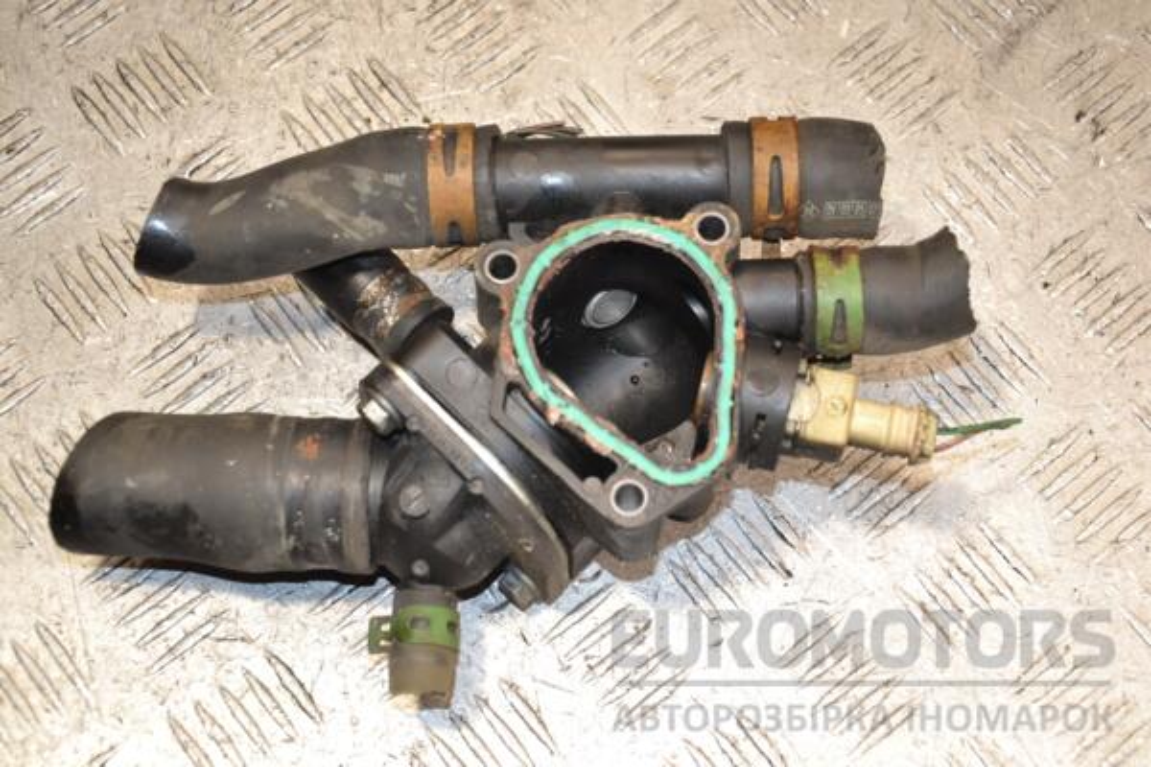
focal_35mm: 63
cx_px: 576
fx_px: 2014
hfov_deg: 31.9
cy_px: 384
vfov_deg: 21.6
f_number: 4.8
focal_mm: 42
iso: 800
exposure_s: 1/160
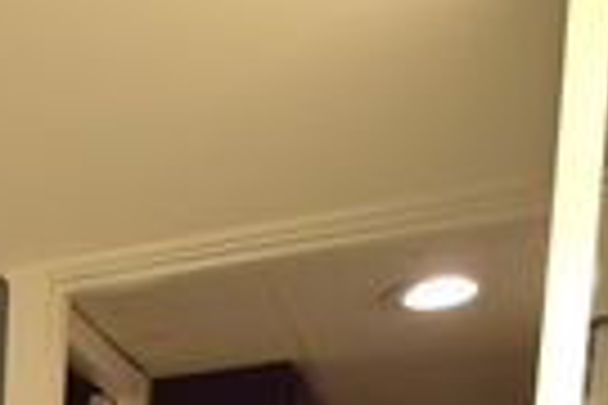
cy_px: 911
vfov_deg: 14.4
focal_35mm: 71
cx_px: -279
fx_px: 1199
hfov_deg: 23.4
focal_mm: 10
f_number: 4
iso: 400
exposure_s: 1/80
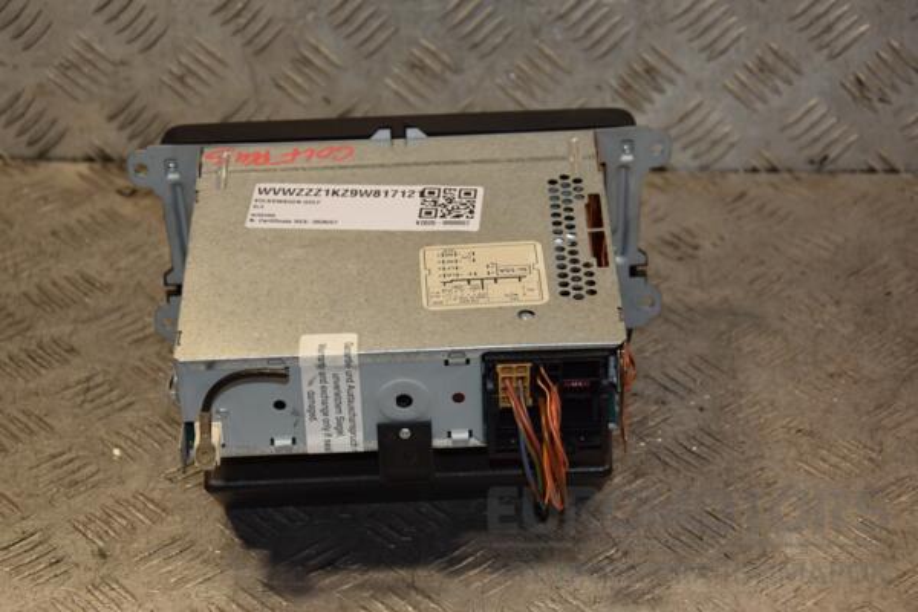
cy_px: 306
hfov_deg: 21.9
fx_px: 2371
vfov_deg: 14.7
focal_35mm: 93
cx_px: 459
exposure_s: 1/200
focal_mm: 62
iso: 800
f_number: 5.6
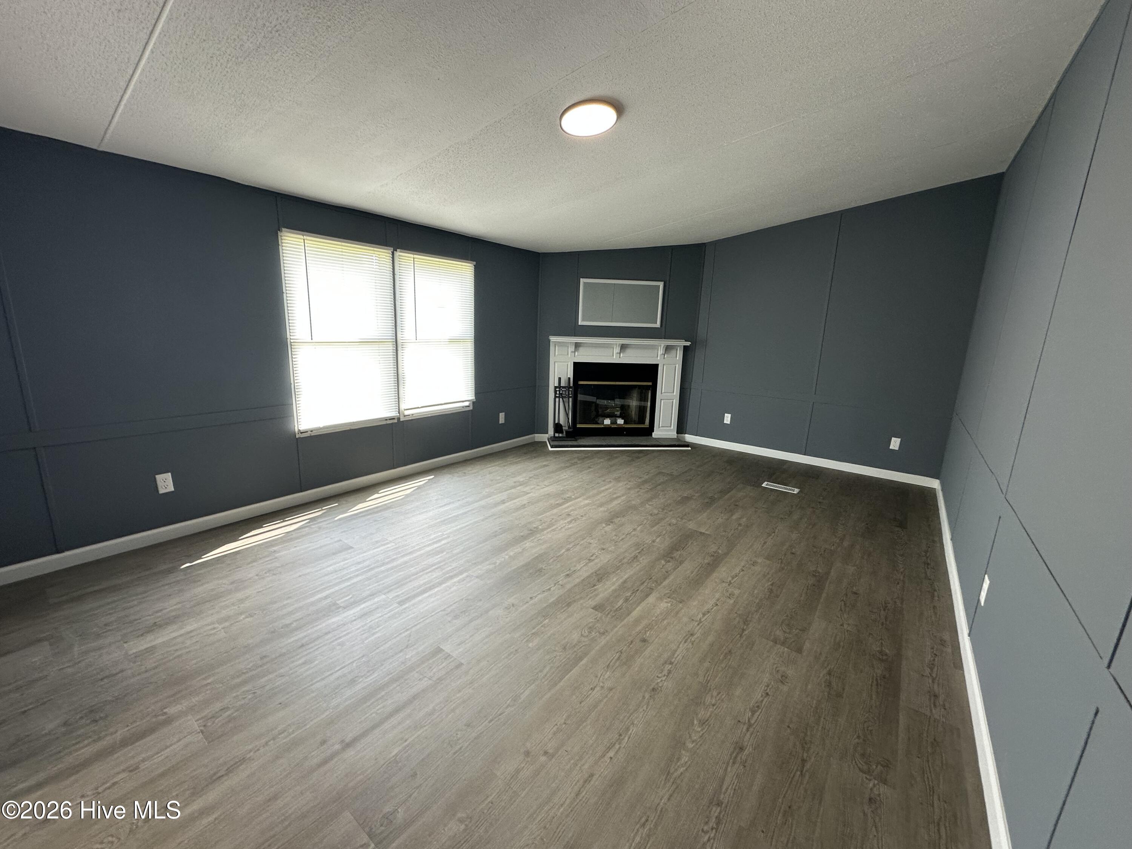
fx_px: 458
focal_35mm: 14
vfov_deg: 85.7
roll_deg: -1.7
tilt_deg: -8.9
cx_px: 566
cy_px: 424
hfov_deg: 102.1
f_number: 2.2
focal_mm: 2.22
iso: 64
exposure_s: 1/99
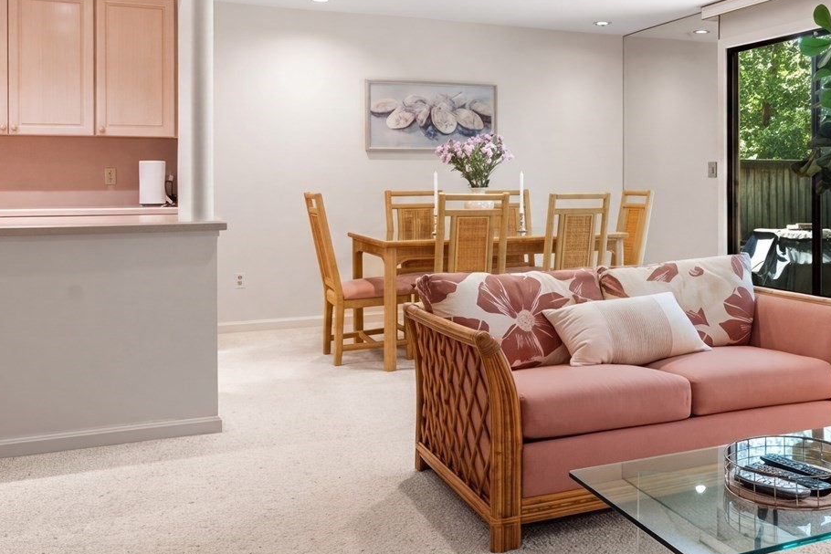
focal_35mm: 36
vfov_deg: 36.5
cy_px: 189
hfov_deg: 51.5
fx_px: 831
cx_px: 592
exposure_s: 1/2
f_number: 9
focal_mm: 16
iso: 1250
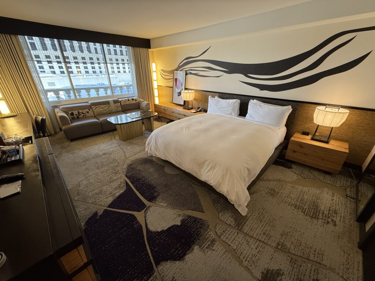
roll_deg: -0.1
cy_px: 140
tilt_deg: -24.8
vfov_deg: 85.7
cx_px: 188
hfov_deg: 102.1
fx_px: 152
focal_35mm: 14
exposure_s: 1/60
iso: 200
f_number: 2.2
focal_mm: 2.22
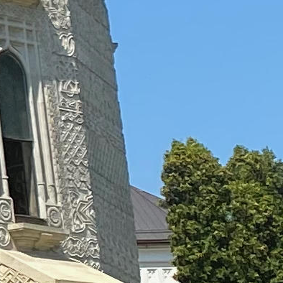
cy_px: -133
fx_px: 2174
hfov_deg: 6.2
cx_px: -860
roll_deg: -0.7
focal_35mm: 235
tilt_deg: +17.8
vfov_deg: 7.3
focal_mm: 4.25
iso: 32
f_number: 1.8
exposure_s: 1/3401
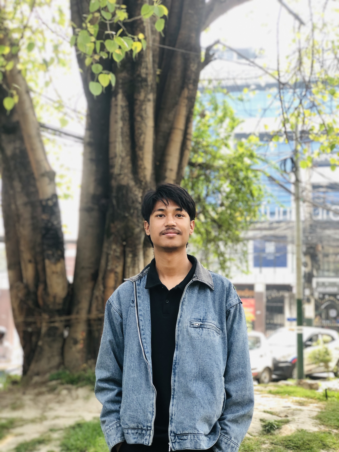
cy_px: 226
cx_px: 170
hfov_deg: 25.7
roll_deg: -1.4
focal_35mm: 57
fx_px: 744
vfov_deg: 33.8
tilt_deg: +7.1
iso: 25
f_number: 2.8
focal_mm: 6.6
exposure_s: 1/60
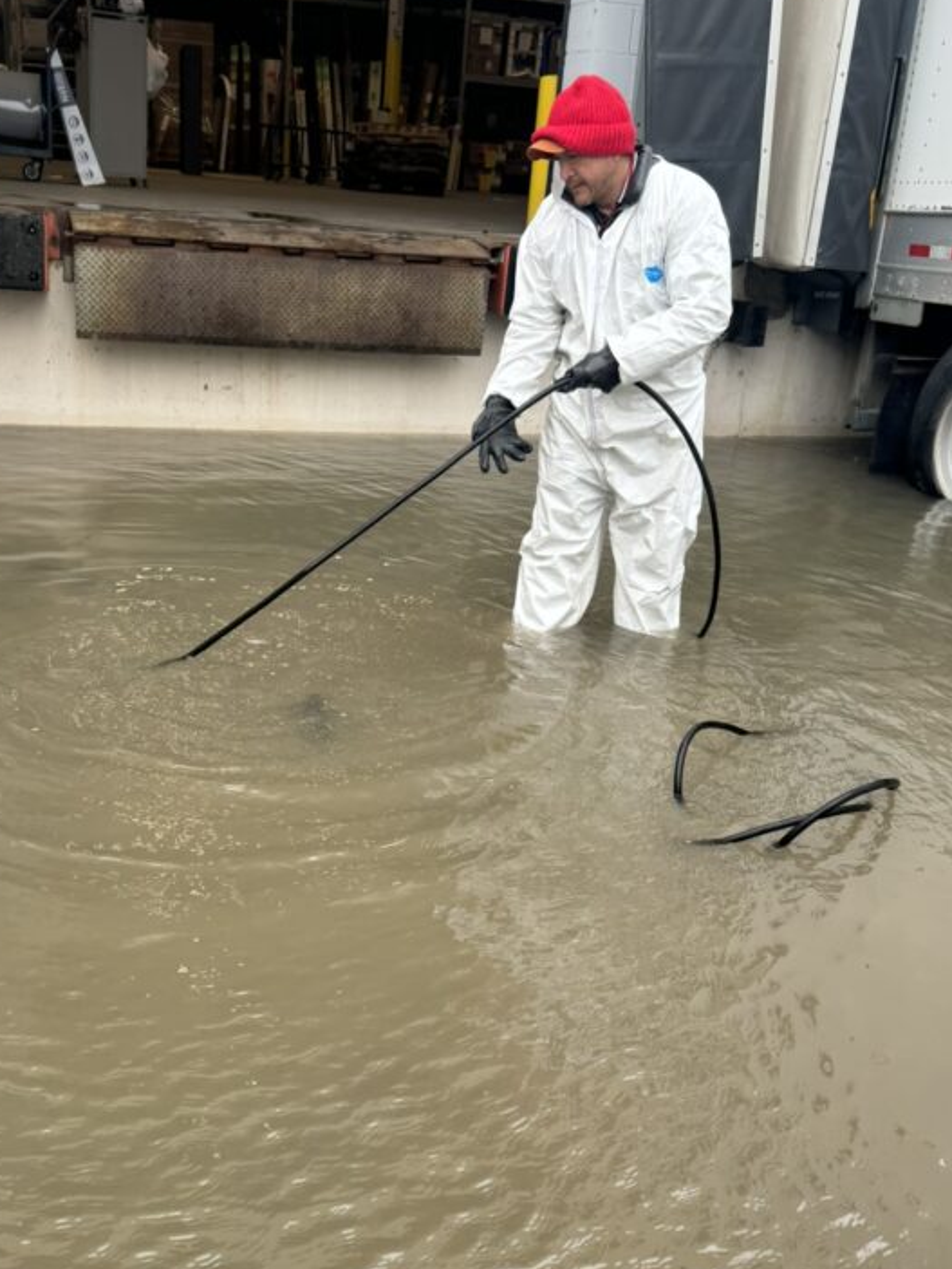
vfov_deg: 52.6
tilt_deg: -20.6
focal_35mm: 35
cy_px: 667
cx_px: 406
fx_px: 1283
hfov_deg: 40.6
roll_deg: -4.3
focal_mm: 6.76
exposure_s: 1/121
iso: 64
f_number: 1.78
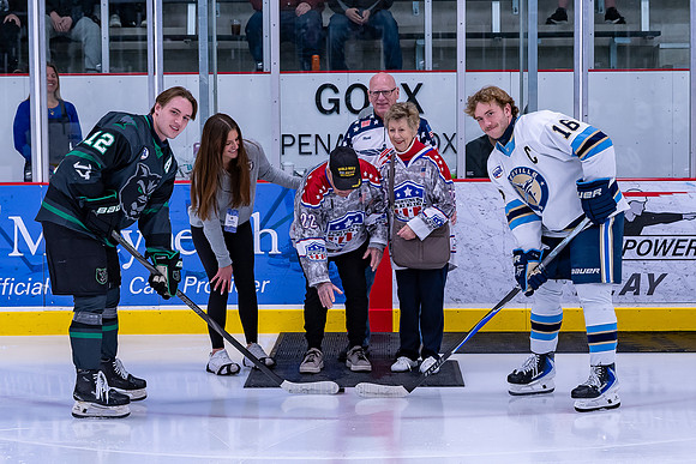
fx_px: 1646
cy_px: 216
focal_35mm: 85
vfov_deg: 16.1
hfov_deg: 23.9
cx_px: 362
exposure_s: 1/320
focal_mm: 42
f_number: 4
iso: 320
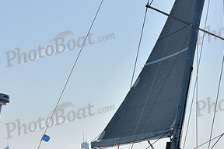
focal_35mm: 141
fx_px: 877
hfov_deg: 14.5
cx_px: 156
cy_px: 148
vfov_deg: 9.7
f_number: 8
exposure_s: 1/1600
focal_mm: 70
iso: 250
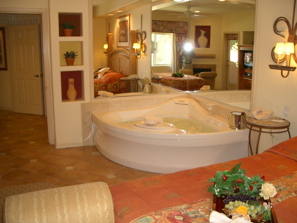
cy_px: 112
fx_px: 300
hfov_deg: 52.6
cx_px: 148
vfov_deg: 40.7
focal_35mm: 35
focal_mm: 5.8
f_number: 2.6
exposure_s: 1/40
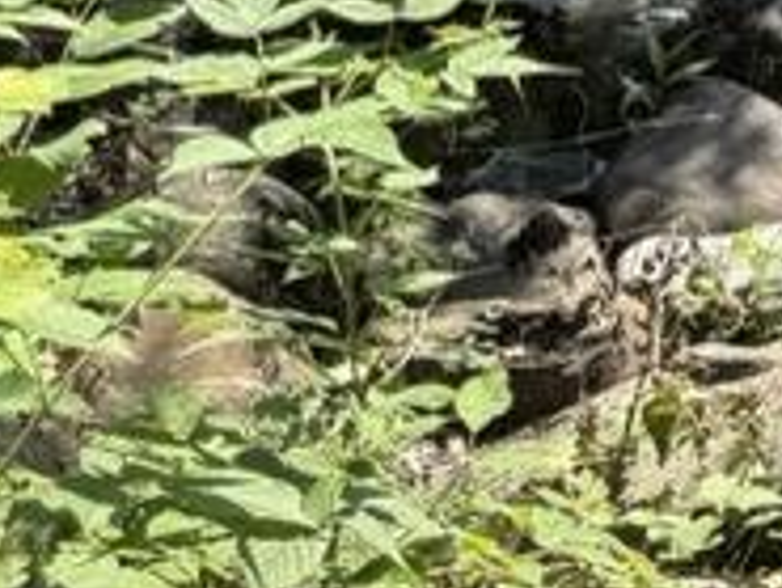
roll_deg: +1.1
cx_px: 2274
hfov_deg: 9.5
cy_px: -1058
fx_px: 3752
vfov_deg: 7.9
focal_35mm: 166
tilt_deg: -3.3
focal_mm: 6.76
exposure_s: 1/1437
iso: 80
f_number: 1.78
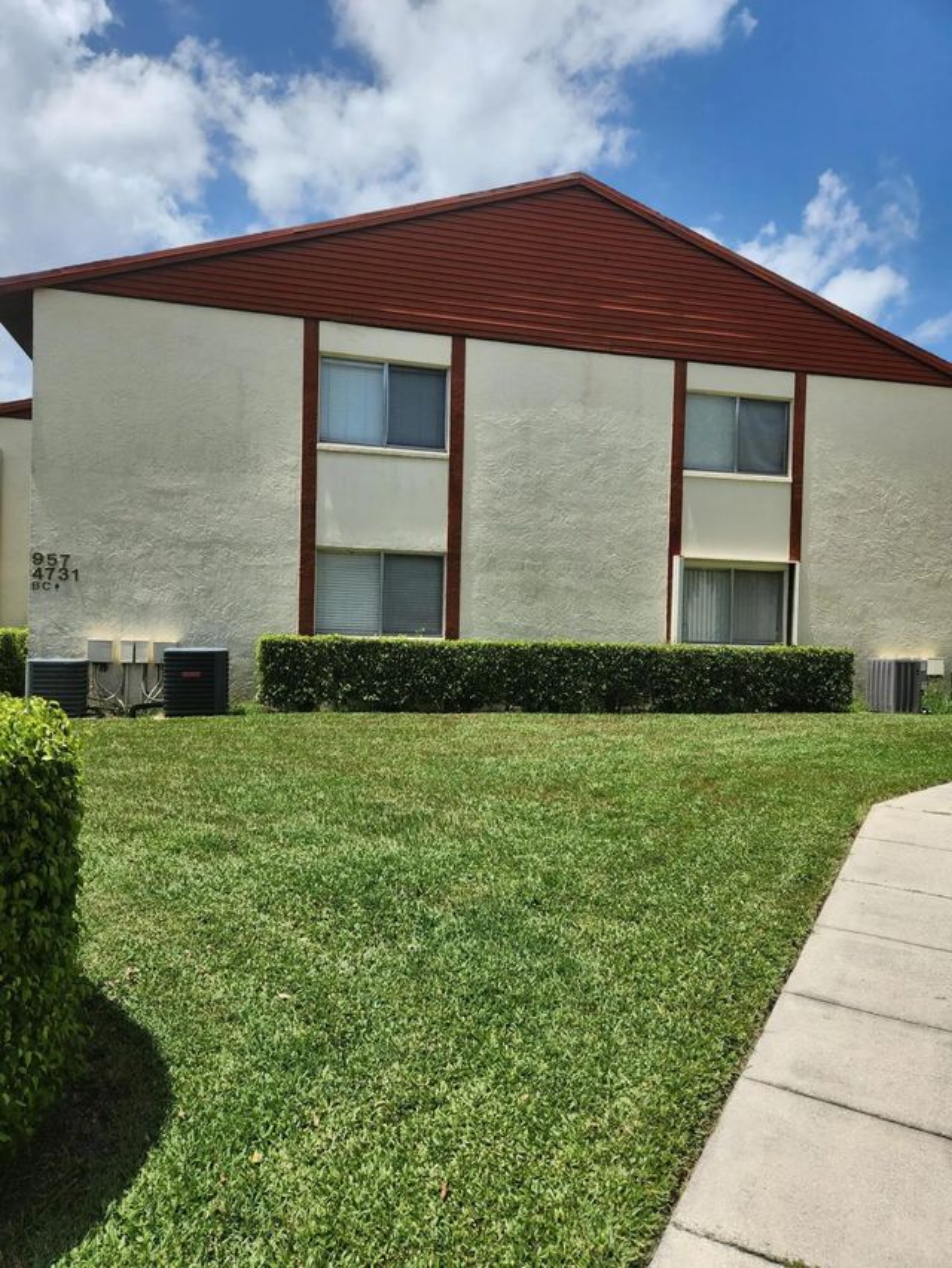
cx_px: 476
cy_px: 634
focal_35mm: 23
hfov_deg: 58.9
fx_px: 843
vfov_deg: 73.9
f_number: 1.8
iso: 20
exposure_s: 1/2228
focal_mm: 5.4
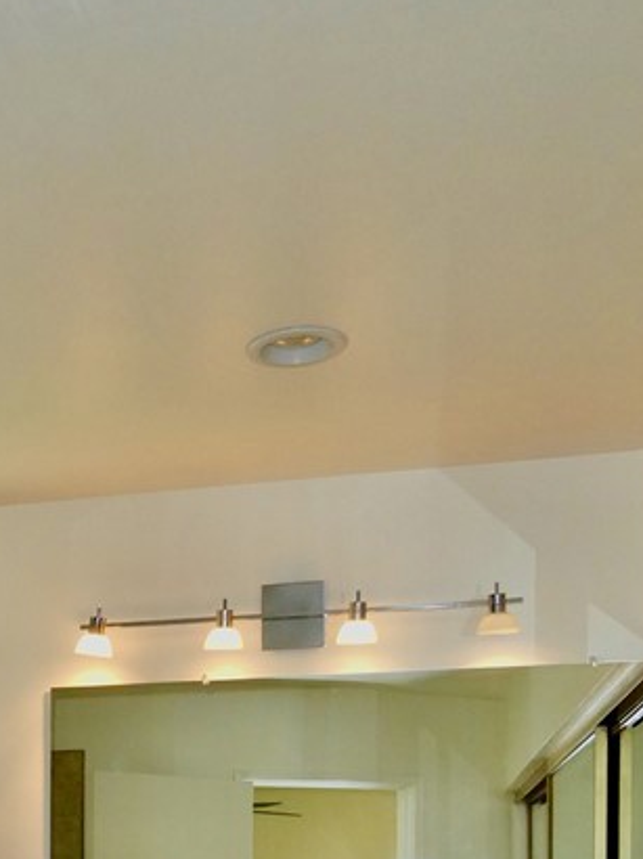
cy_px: 1016
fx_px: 1488
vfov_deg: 28.3
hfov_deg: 23.1
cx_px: -44
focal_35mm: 60
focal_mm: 4.3
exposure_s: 1/60
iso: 160
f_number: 3.3
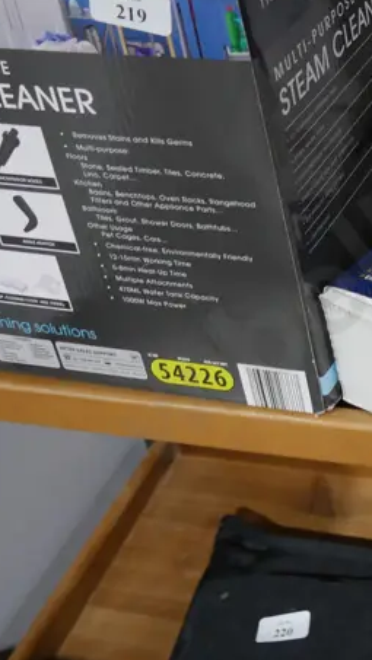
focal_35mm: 69
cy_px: 125
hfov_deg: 16.0
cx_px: 562
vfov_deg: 29.8
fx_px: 1209
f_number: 3.5
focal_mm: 14
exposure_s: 1/60
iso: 500
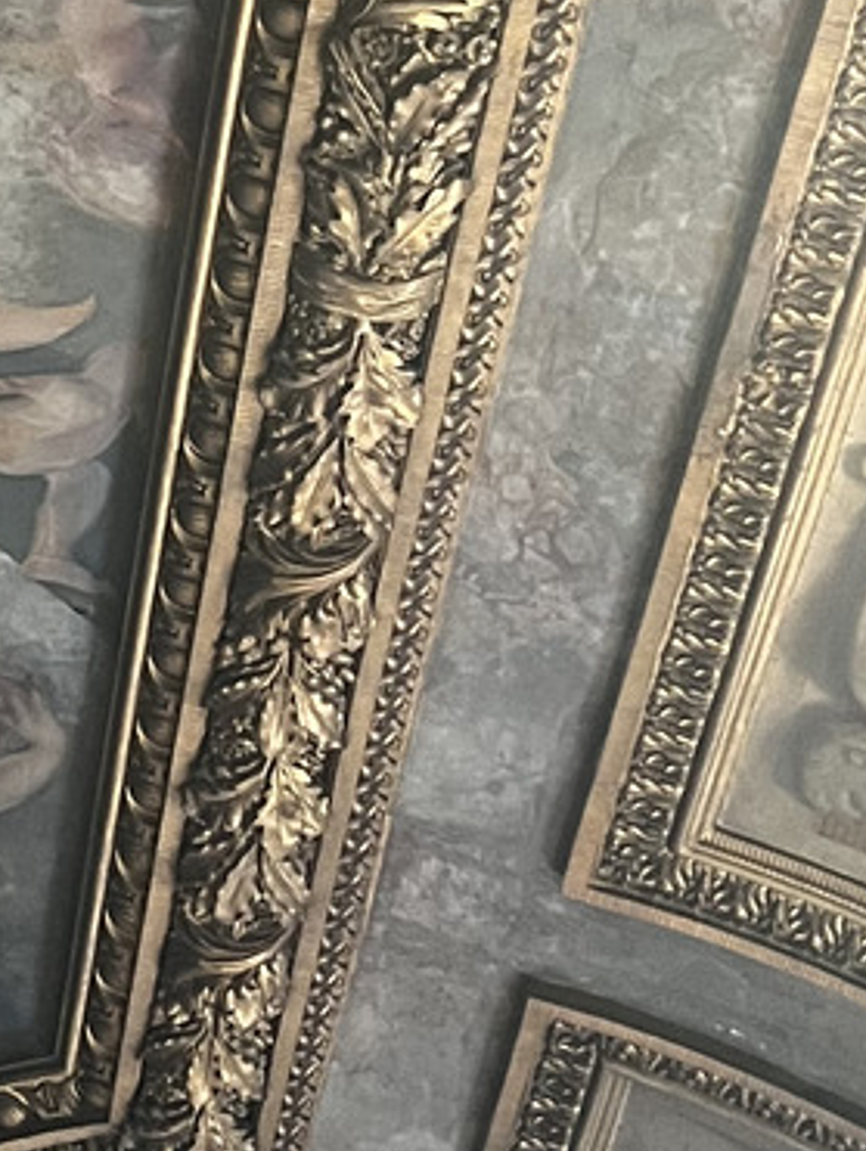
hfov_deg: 12.3
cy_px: -19
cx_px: -636
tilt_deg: +50.3
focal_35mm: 112
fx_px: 3729
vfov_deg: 17.1
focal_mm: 5.7
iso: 500
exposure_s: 1/50
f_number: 1.5
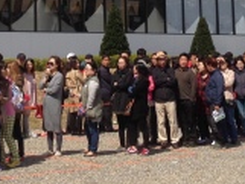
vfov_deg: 10.7
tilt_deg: +8.9
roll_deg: -0.5
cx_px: 56
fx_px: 942
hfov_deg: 14.7
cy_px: -98
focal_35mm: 133
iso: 50
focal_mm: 4.12
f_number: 2.4
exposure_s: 1/1695
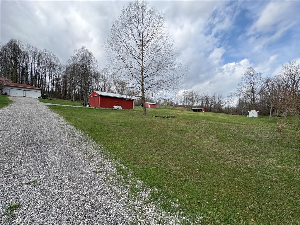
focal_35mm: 14
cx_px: 150
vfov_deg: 85.7
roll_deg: +0.7
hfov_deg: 102.1
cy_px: 112
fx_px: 121
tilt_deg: +0.5
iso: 50
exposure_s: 1/956
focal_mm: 2.22
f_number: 2.2
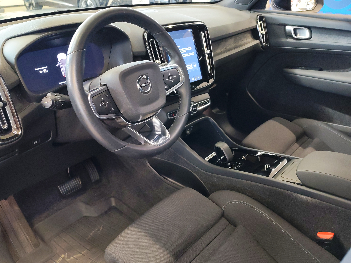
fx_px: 345
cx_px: 176
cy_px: 132
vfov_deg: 41.8
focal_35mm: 34
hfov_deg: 54.0
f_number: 1.9
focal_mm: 6.12
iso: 1250
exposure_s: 1/50
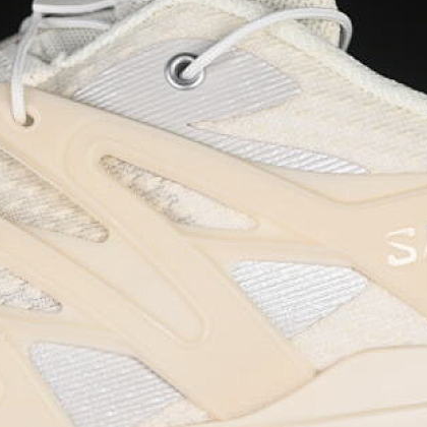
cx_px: 151
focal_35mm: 164
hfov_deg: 10.7
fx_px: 2289
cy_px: 312
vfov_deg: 10.6
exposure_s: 1/80
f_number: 7.1
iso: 160
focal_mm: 50
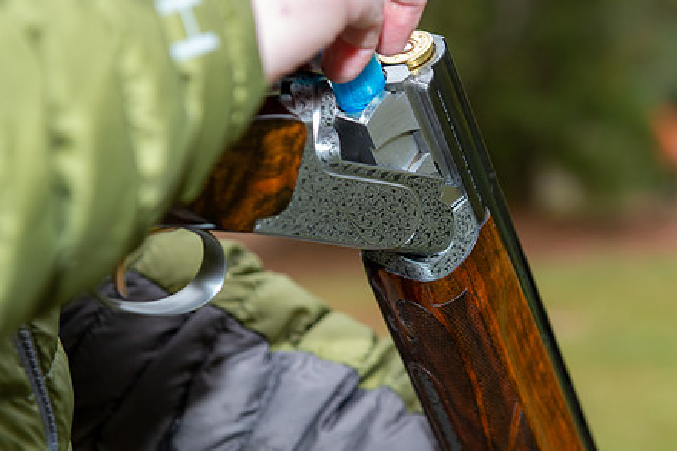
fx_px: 1730
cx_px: 413
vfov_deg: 14.9
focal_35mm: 92
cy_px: 212
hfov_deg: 22.1
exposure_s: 1/250
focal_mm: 70
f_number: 5
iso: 320
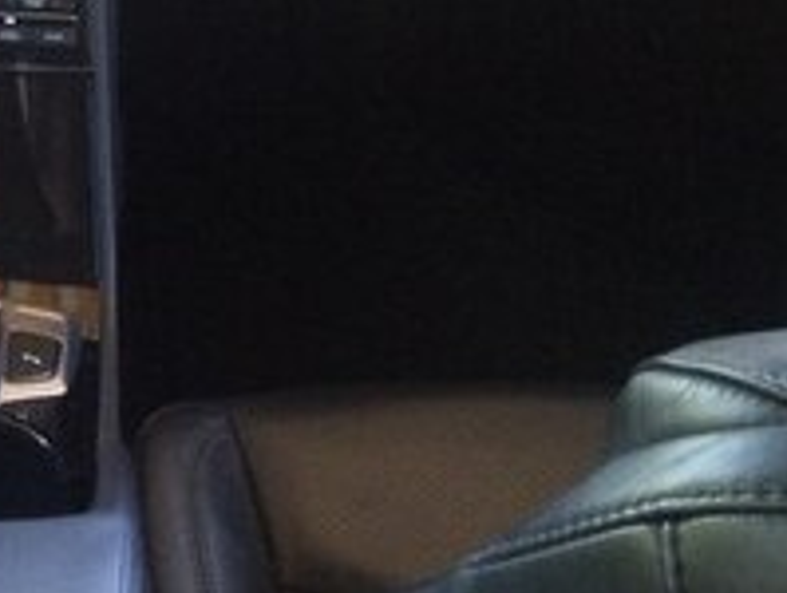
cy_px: -322
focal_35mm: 96
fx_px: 2187
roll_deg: -2.2
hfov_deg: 19.5
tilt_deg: -12.4
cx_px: -83
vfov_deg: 14.3
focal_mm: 4.15
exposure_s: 1/33
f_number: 2.2
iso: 200
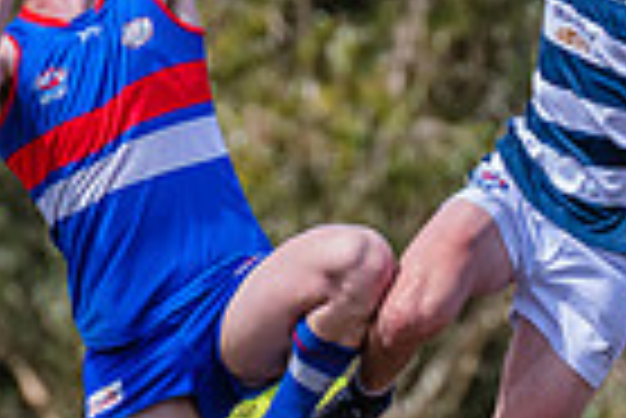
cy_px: 428
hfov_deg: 1.1
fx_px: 33351
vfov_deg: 0.7
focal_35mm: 1916
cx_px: 494
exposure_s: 1/2000
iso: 800
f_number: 5.6
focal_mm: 420
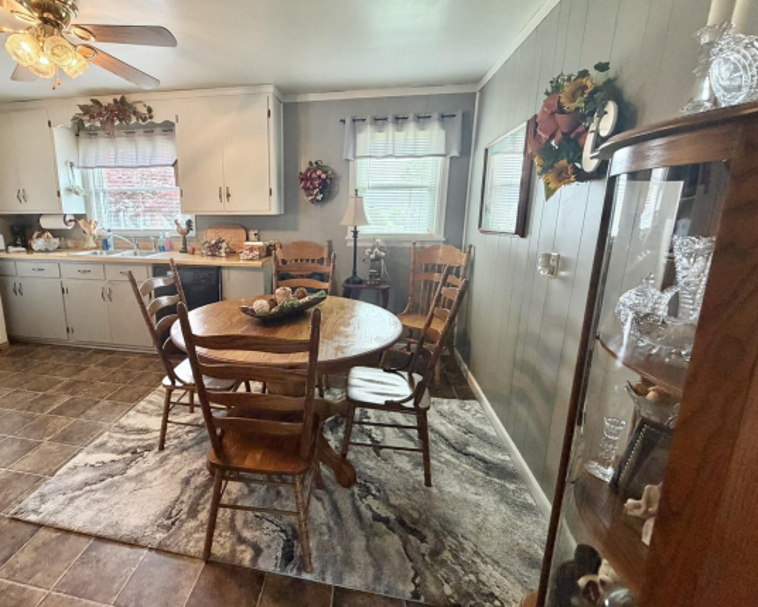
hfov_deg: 88.1
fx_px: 381
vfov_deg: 77.0
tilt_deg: -12.3
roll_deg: +0.7
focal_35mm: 17
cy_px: 293
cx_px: 292
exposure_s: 1/60
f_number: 2.2
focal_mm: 2.22
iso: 320
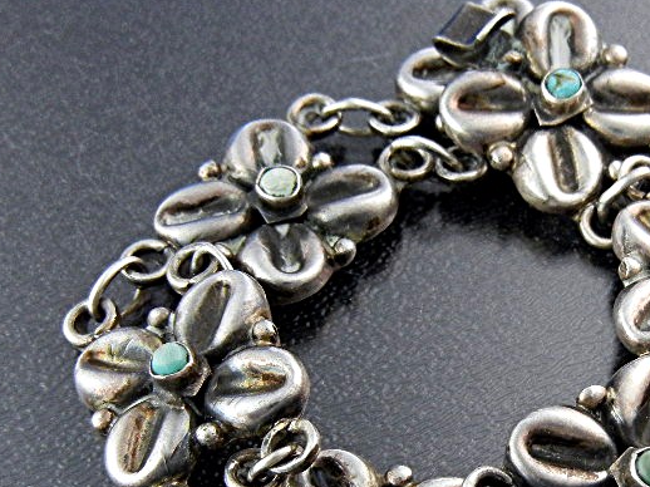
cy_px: 354
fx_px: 1670
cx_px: 482
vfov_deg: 16.5
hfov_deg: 21.8
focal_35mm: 89
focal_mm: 8.1
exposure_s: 1/26.7
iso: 400
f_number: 3.8
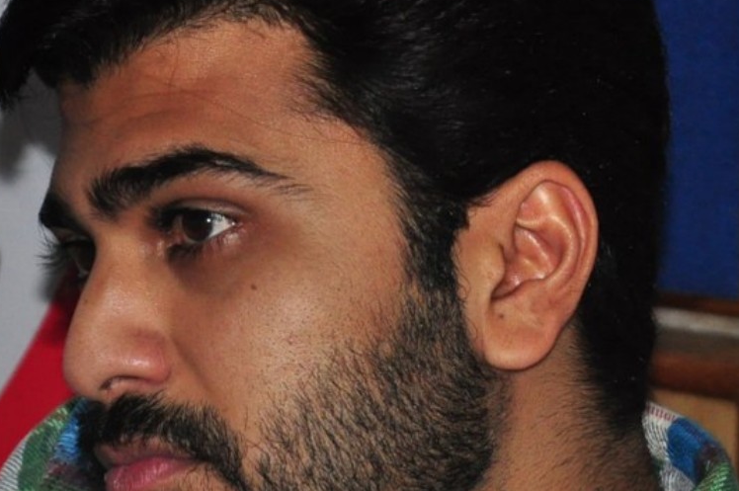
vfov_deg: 4.6
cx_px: 201
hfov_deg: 6.9
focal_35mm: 299
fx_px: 6131
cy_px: 497
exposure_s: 1/125
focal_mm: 66
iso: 1000
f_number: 5.6
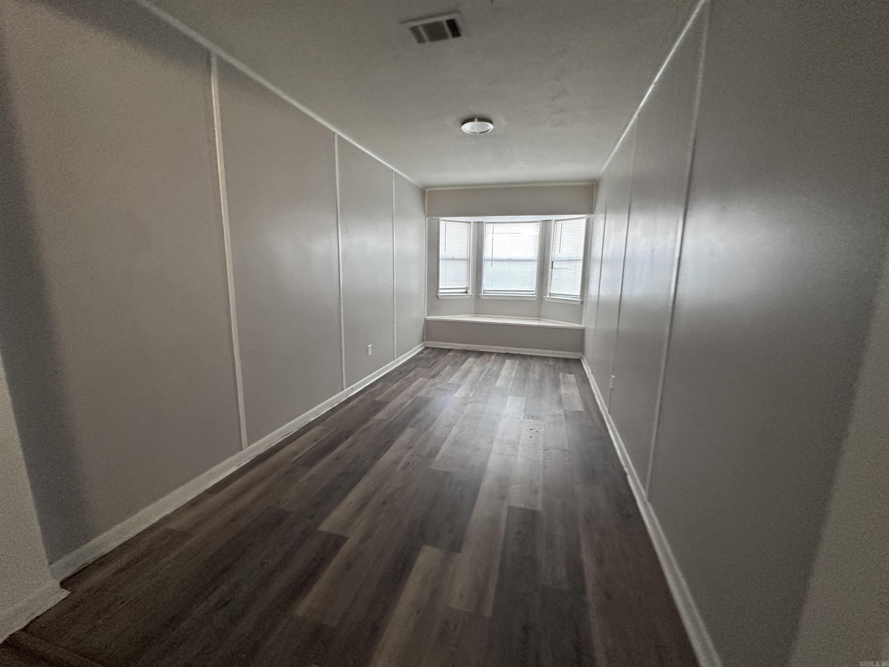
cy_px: 334
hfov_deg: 102.1
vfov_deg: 85.7
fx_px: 360
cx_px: 444
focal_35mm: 14
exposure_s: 1/61
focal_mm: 2.22
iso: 320
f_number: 2.2
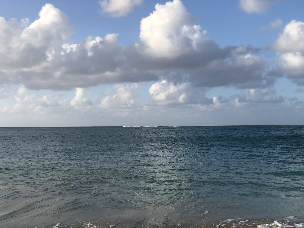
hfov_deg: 36.8
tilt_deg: +1.6
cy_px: 114
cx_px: 152
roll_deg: +1.5
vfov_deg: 28.0
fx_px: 457
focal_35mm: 52
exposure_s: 1/979
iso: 16
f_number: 2.4
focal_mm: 6
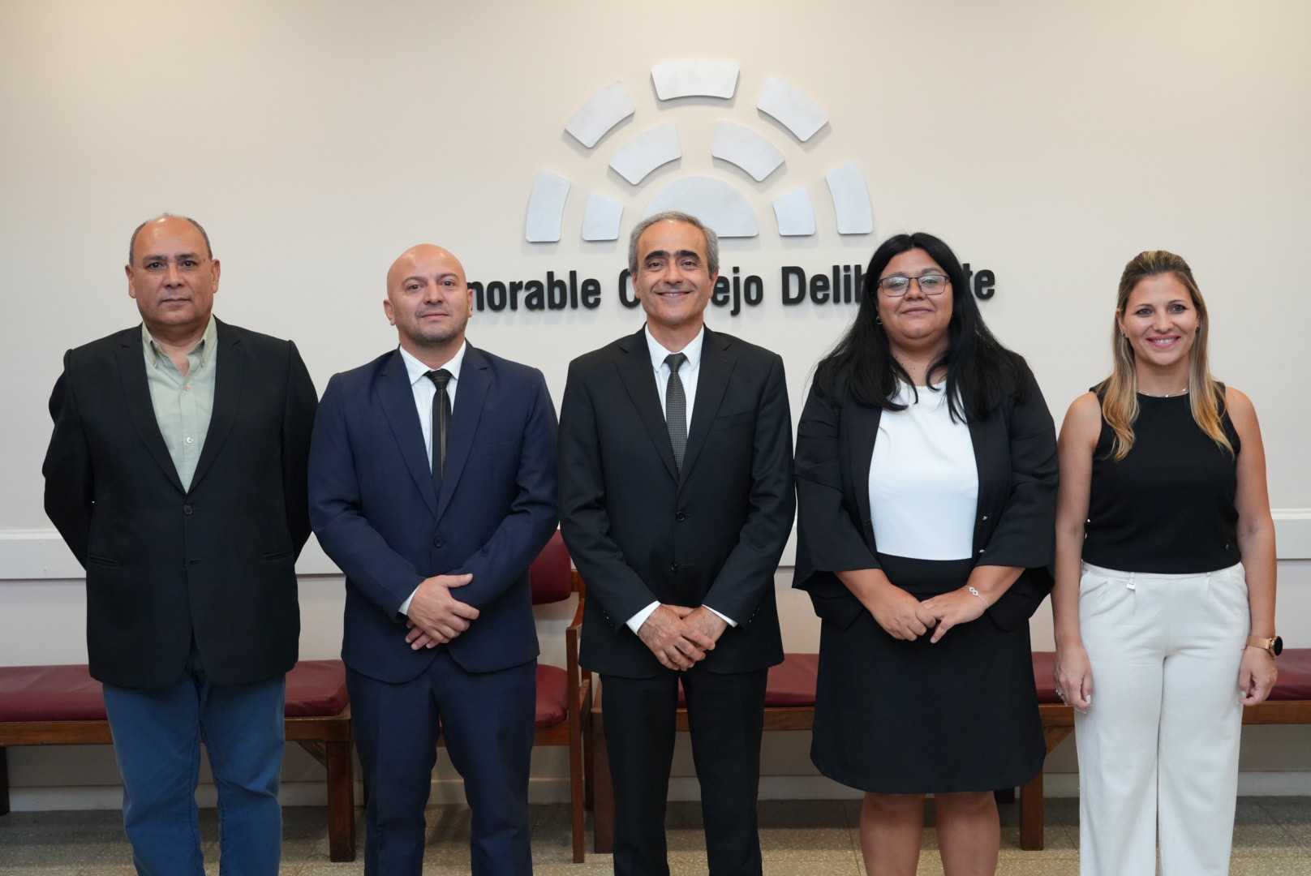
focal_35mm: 44
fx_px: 1603
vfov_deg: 30.6
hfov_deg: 44.5
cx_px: 656
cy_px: 438
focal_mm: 44
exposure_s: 1/250
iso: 5000
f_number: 5
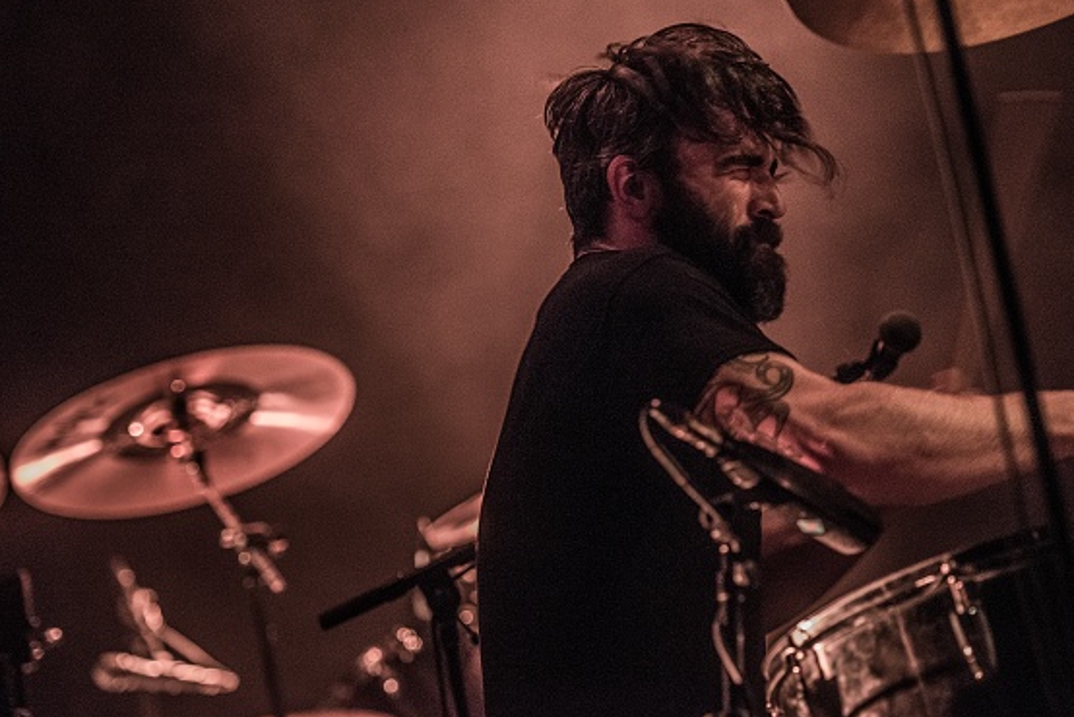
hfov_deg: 12.2
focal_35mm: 169
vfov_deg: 8.1
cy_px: 288
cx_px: 622
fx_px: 5044
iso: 2500
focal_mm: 130
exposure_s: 1/100
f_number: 2.8
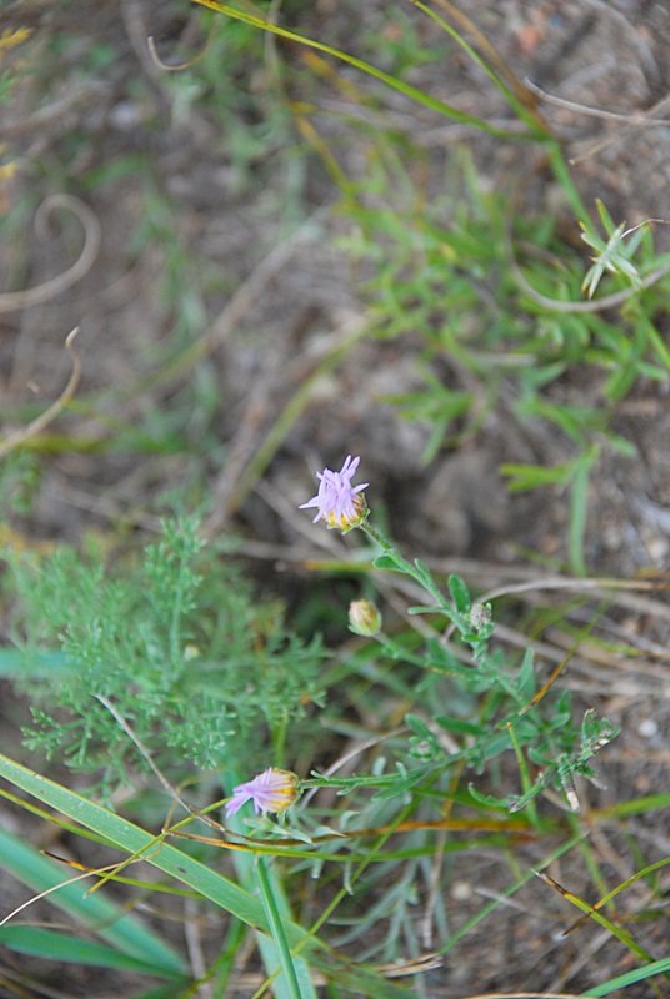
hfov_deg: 6.8
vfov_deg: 10.1
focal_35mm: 202
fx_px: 5633
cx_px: 335
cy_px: 500
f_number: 6.3
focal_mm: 135
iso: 400
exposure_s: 1/320
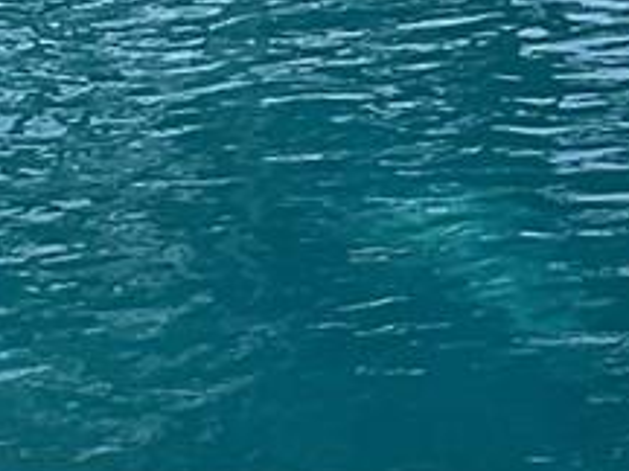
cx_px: 859
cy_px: -90
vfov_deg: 6.9
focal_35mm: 215
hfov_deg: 9.0
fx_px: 3907
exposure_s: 1/749
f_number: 1.8
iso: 16
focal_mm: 3
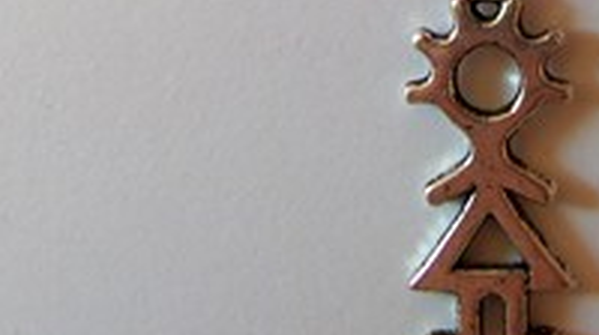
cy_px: -410
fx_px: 1507
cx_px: 500
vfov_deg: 11.1
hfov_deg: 22.1
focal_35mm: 95
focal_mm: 5.2
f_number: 3.4
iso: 80
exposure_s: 1/40
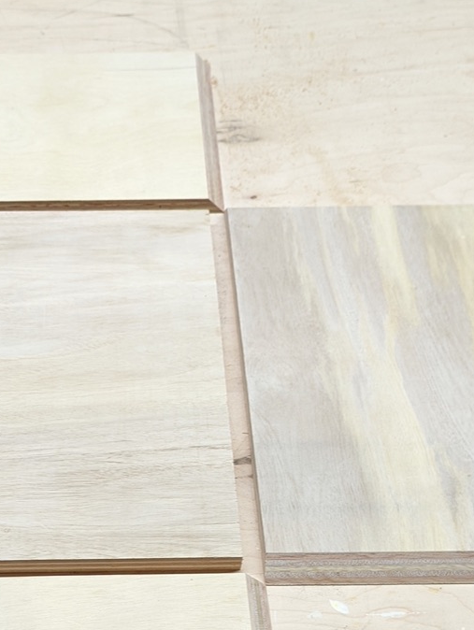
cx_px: 108
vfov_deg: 32.2
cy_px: 555
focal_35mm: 57
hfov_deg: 25.3
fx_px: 1039
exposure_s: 1/40
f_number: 1.85
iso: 109
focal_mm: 6.81
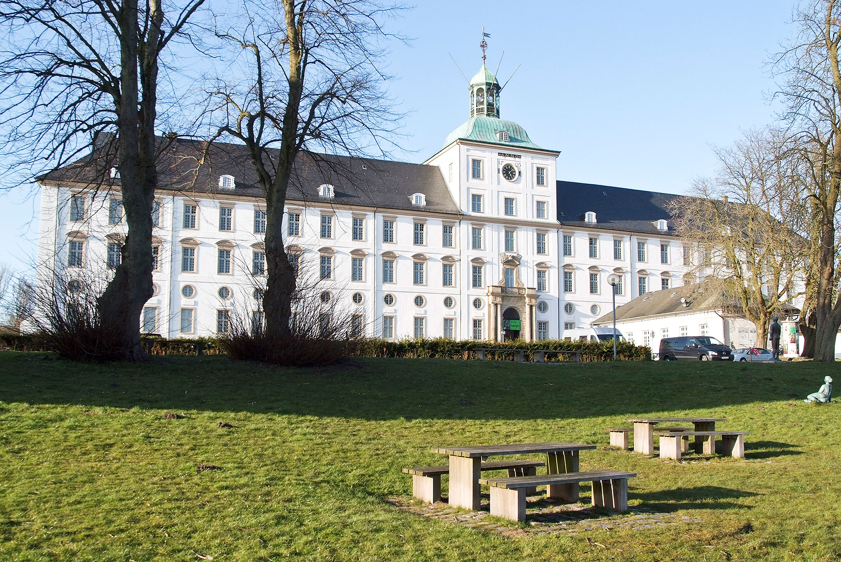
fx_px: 678
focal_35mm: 29
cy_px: 281
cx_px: 420
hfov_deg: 63.6
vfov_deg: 45.1
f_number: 8
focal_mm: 19
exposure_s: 1/160
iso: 200
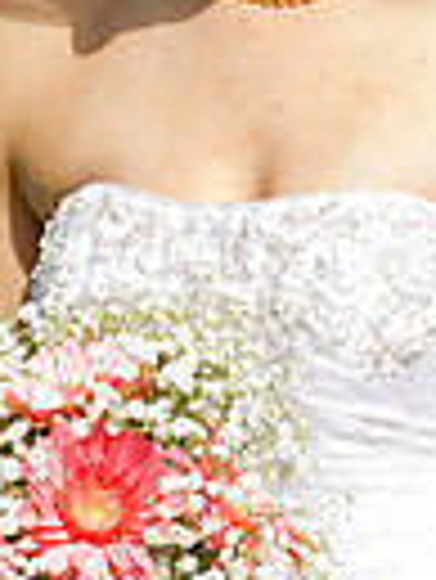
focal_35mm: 568
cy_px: 171
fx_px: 9523
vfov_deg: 3.5
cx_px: 344
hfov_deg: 2.6
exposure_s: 1/200
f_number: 8
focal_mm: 170
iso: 160
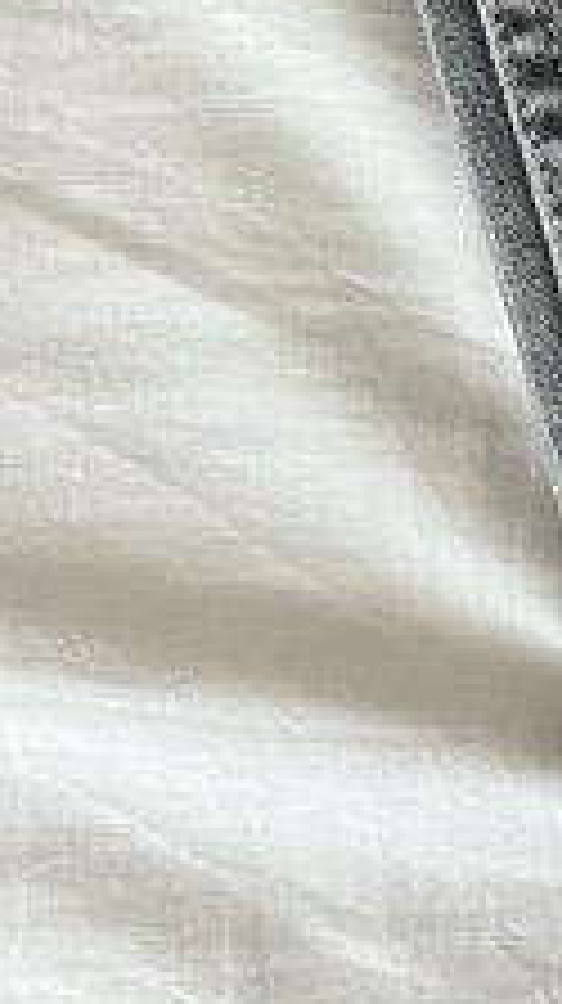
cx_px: 1601
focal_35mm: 127
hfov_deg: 8.3
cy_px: -180
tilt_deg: -83.2
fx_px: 3373
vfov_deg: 16.3
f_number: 1.6
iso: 200
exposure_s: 1/60
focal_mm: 5.1
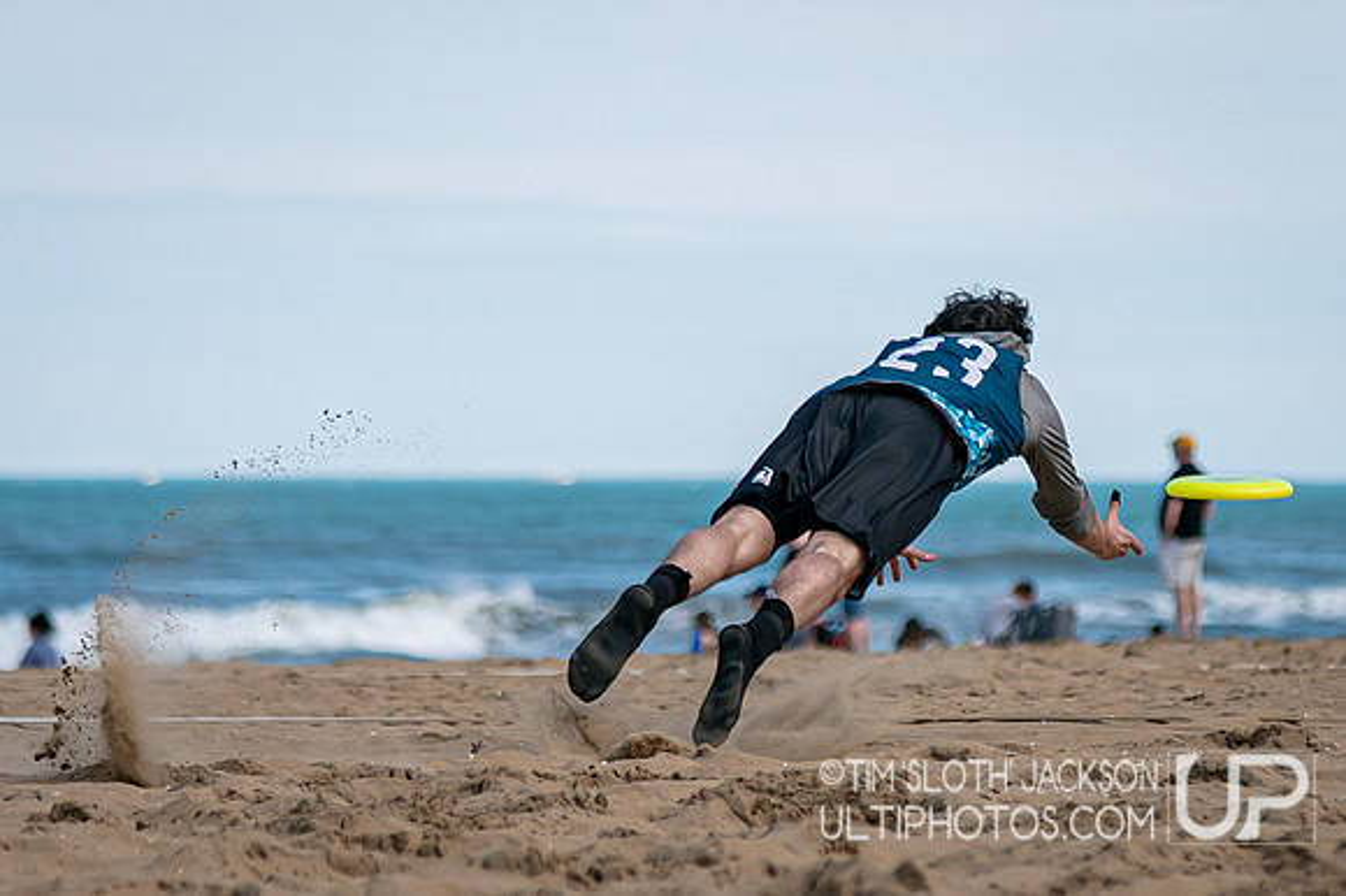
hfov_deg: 7.4
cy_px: 519
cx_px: 855
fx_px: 10414
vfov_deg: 4.9
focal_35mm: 279
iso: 160
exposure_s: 1/3200
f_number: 2.8
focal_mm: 98
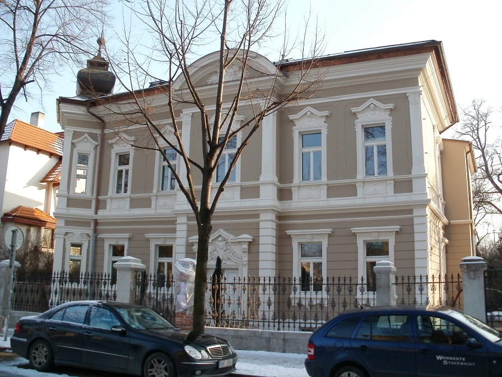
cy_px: 188
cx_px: 251
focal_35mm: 36
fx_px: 522
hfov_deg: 51.4
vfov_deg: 39.7
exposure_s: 1/250
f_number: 3.5
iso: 100
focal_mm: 6.3
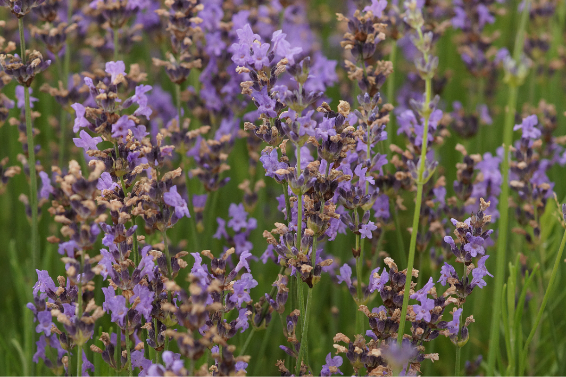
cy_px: 188
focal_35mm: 150
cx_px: 283
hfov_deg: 13.7
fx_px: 2358
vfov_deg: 9.1
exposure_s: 1/160
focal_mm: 100
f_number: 6.3
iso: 800
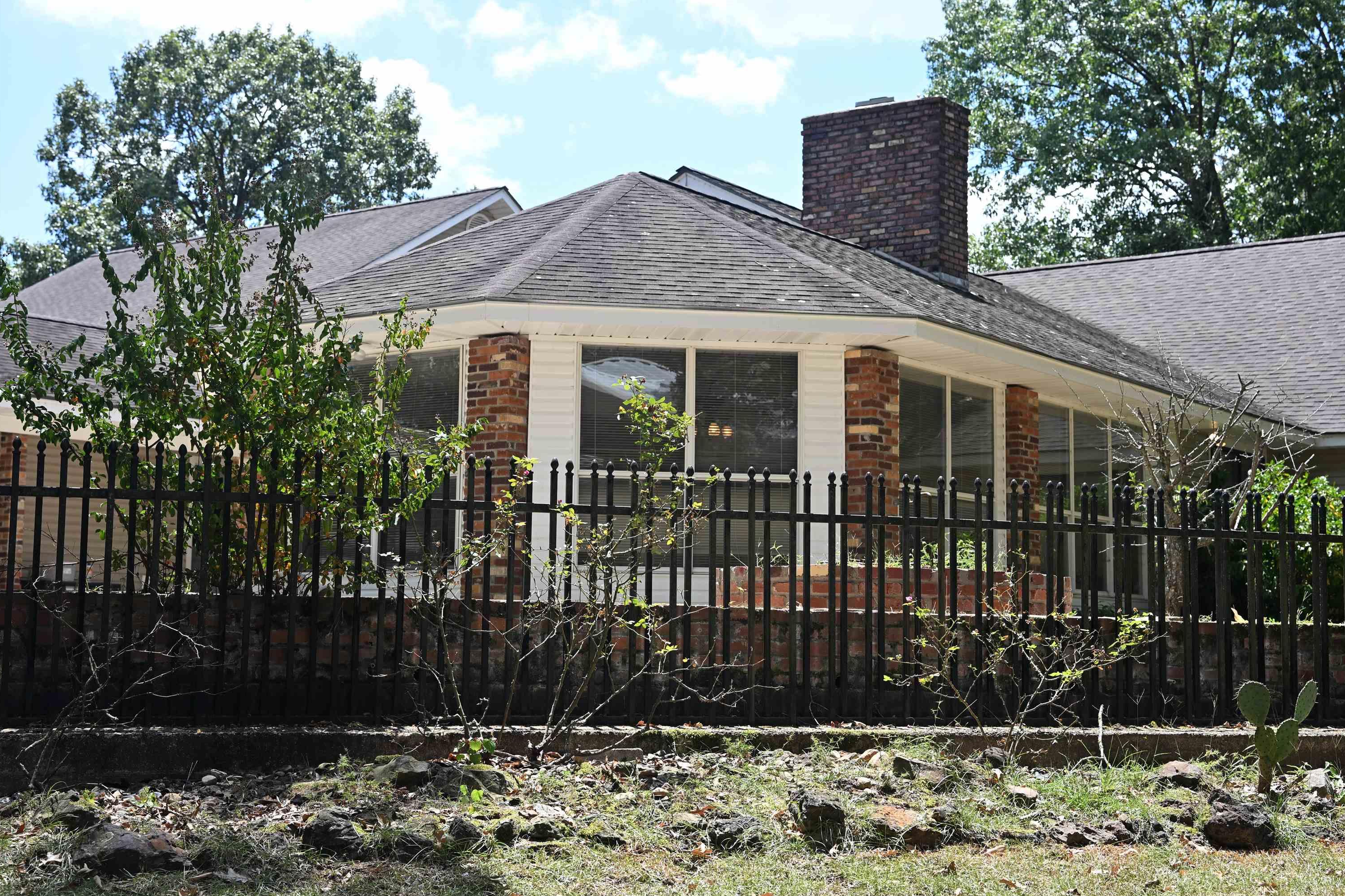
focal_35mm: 50
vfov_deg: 27.0
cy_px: 450
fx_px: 1868
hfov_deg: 39.6
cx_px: 683
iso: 125
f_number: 5.6
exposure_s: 1/250
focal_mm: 49
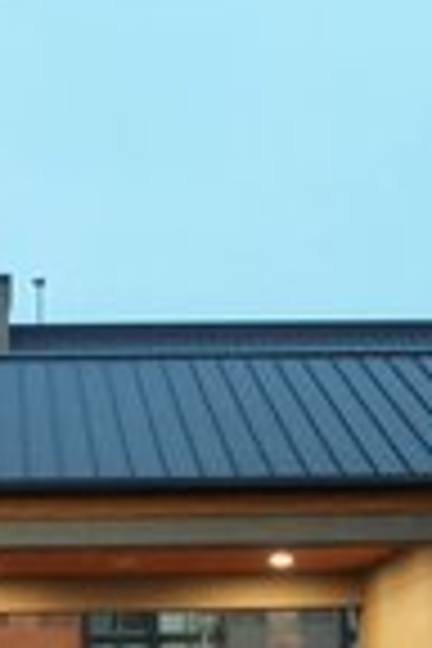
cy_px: 441
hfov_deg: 15.0
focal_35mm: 89
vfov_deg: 22.8
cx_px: -27
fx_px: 1602
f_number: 2.9
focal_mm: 5.7
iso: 160
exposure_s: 1/10
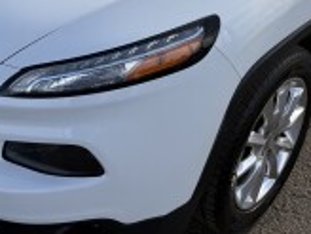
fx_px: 485
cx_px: 156
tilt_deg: -23.8
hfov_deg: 35.5
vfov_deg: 25.3
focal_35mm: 54
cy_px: -14
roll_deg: -2.5
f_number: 1.78
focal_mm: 6.76
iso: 80
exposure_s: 1/2611
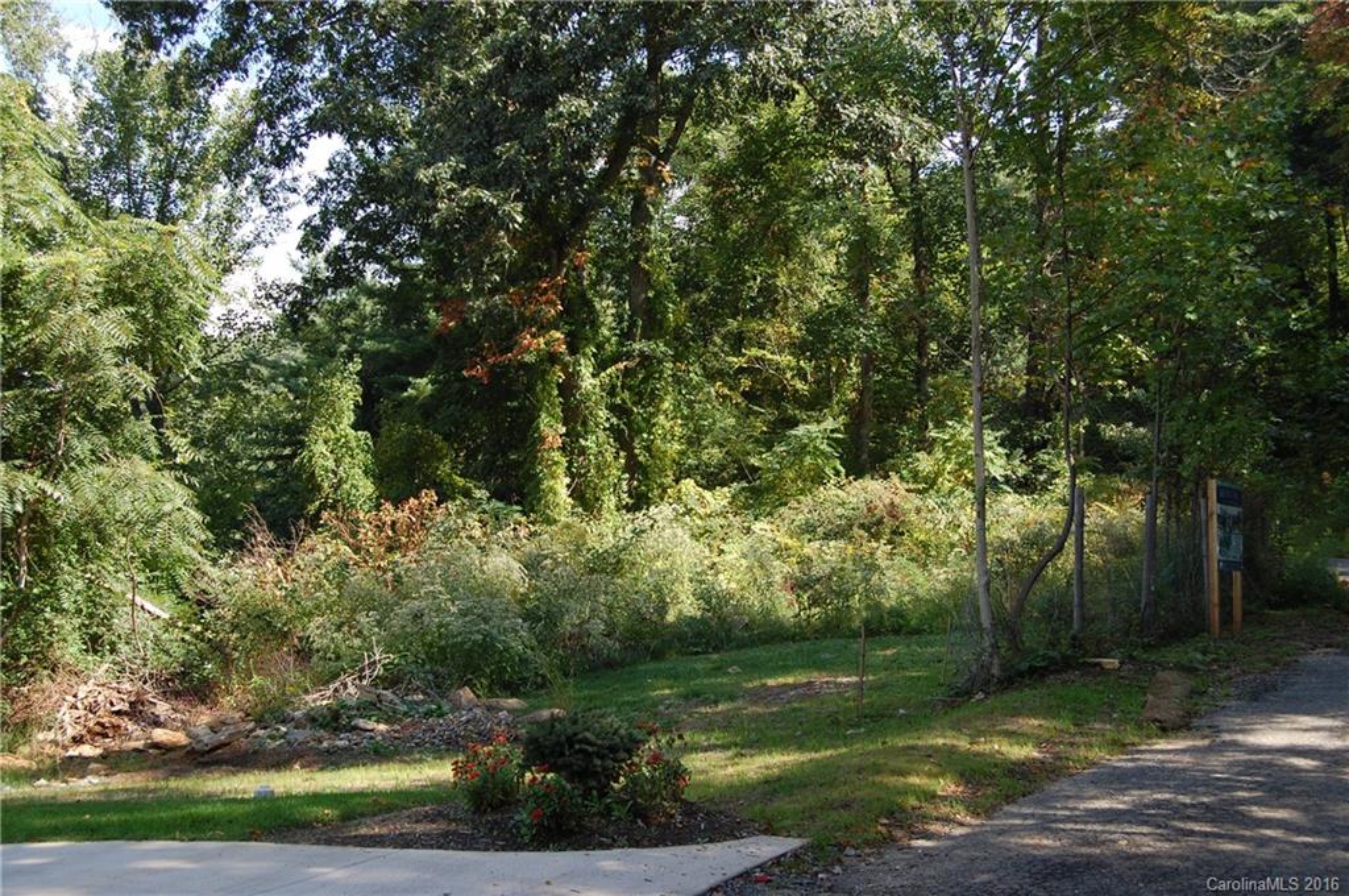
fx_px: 1684
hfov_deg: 43.7
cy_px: 448
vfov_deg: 29.8
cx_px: 674
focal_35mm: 45
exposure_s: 1/160
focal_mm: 30
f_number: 6.3
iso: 200
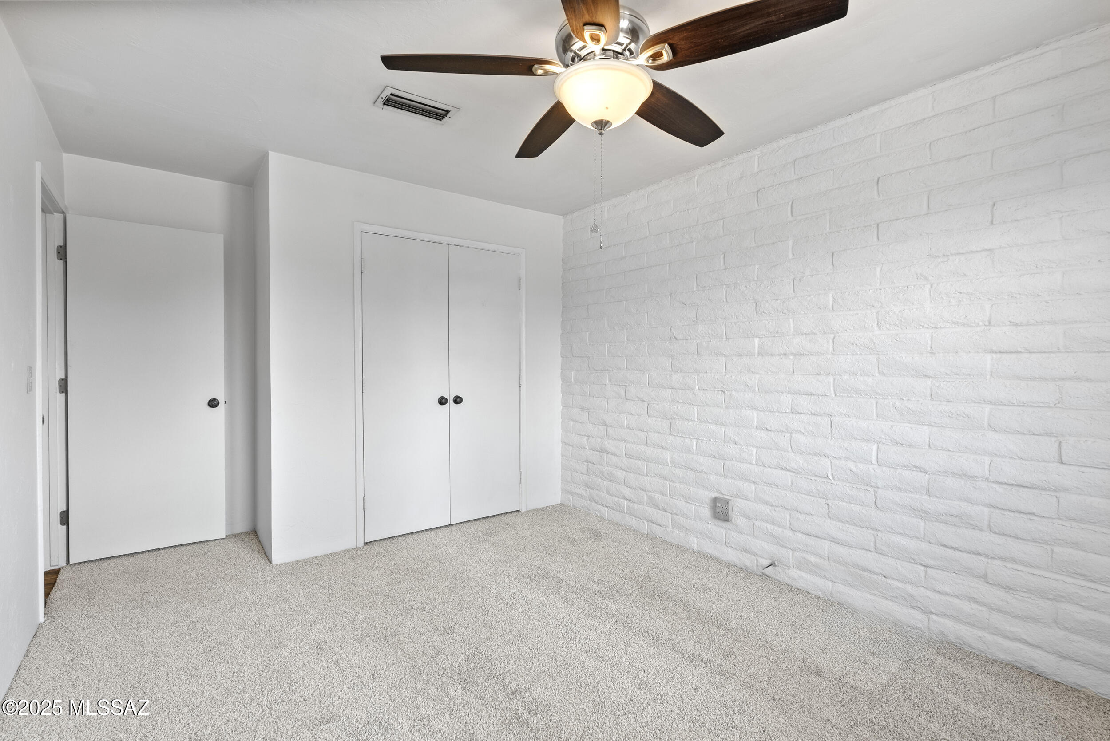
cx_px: 555
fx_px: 494
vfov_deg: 73.8
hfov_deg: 96.7
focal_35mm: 16
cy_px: 370
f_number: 8
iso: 400
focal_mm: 16
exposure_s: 1/2
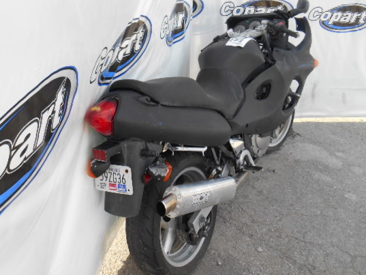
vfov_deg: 45.5
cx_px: 155
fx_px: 328
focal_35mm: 31
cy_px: 136
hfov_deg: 58.1
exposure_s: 1/250
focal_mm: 4.7
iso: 80
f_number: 3.4
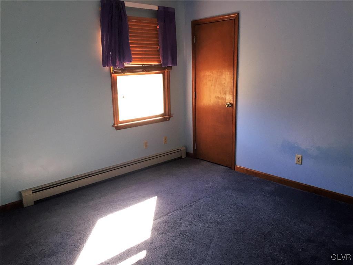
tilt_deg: -13.7
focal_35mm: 29
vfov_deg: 48.2
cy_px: 132
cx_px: 176
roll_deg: +1.7
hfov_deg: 61.7
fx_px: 296
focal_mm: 4.15
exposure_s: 1/30
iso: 40
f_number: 2.2
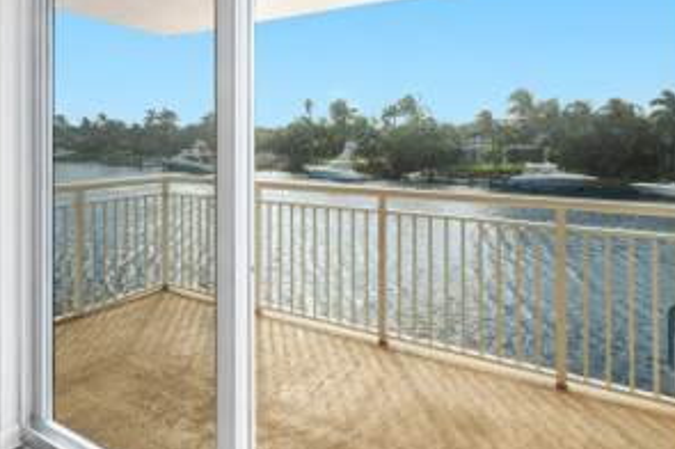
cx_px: 254
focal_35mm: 26
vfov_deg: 48.2
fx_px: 487
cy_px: 133
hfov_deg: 68.4
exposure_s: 1/125
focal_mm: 16
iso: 200
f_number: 8
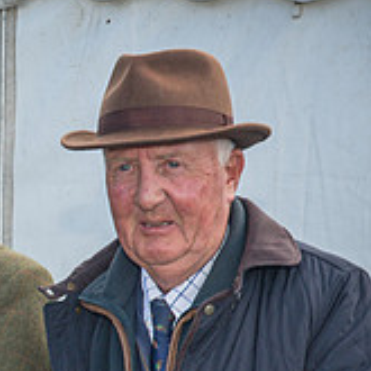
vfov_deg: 8.8
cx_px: -97
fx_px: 2401
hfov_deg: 8.7
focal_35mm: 198
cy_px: 371
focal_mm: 38
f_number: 9
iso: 200
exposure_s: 1/60
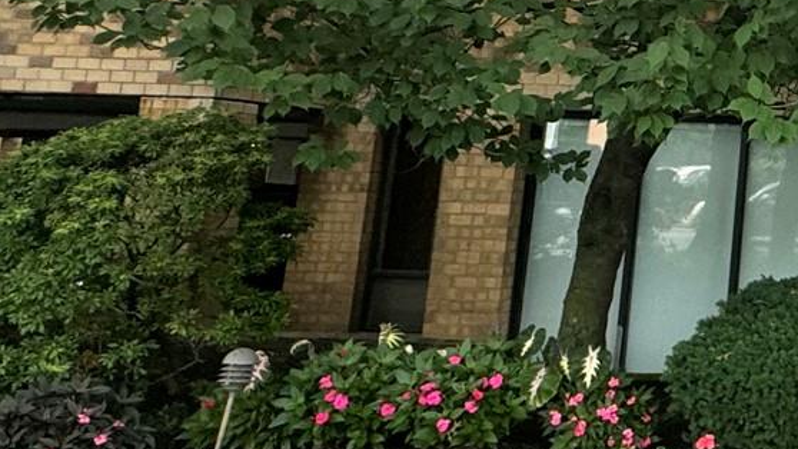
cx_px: 1051
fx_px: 1185
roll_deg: -2.0
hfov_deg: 29.5
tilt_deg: +11.0
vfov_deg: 20.5
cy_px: -44
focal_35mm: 56
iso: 125
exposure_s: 1/99
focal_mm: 2.22
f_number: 2.2
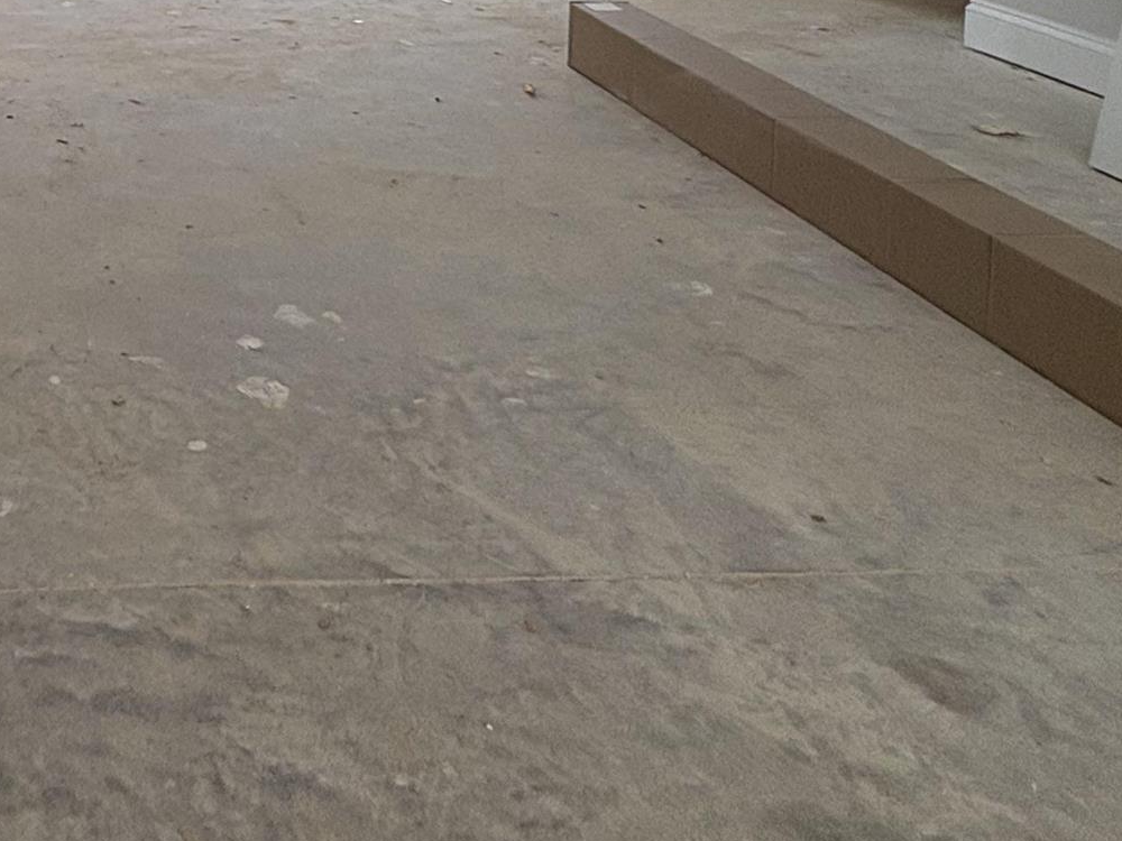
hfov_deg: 38.4
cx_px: -25
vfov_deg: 27.4
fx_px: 1394
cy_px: -284
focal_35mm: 43
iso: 80
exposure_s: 1/131
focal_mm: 2.22
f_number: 2.2
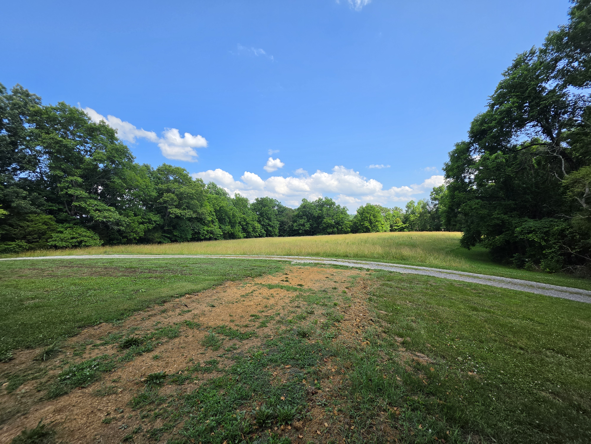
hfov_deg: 106.2
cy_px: 222
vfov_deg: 89.9
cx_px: 296
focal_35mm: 13
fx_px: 222
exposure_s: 1/1347
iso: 32
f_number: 1.9
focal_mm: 2.2
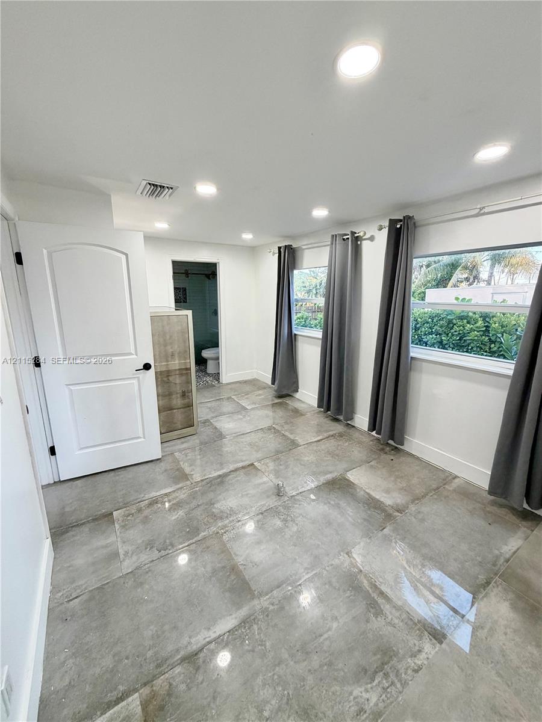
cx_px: 271
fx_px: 292
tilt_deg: -13.7
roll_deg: -0.9
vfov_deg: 102.1
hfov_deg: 85.7
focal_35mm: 14
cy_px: 361
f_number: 2.2
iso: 200
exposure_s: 1/120
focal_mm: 2.22
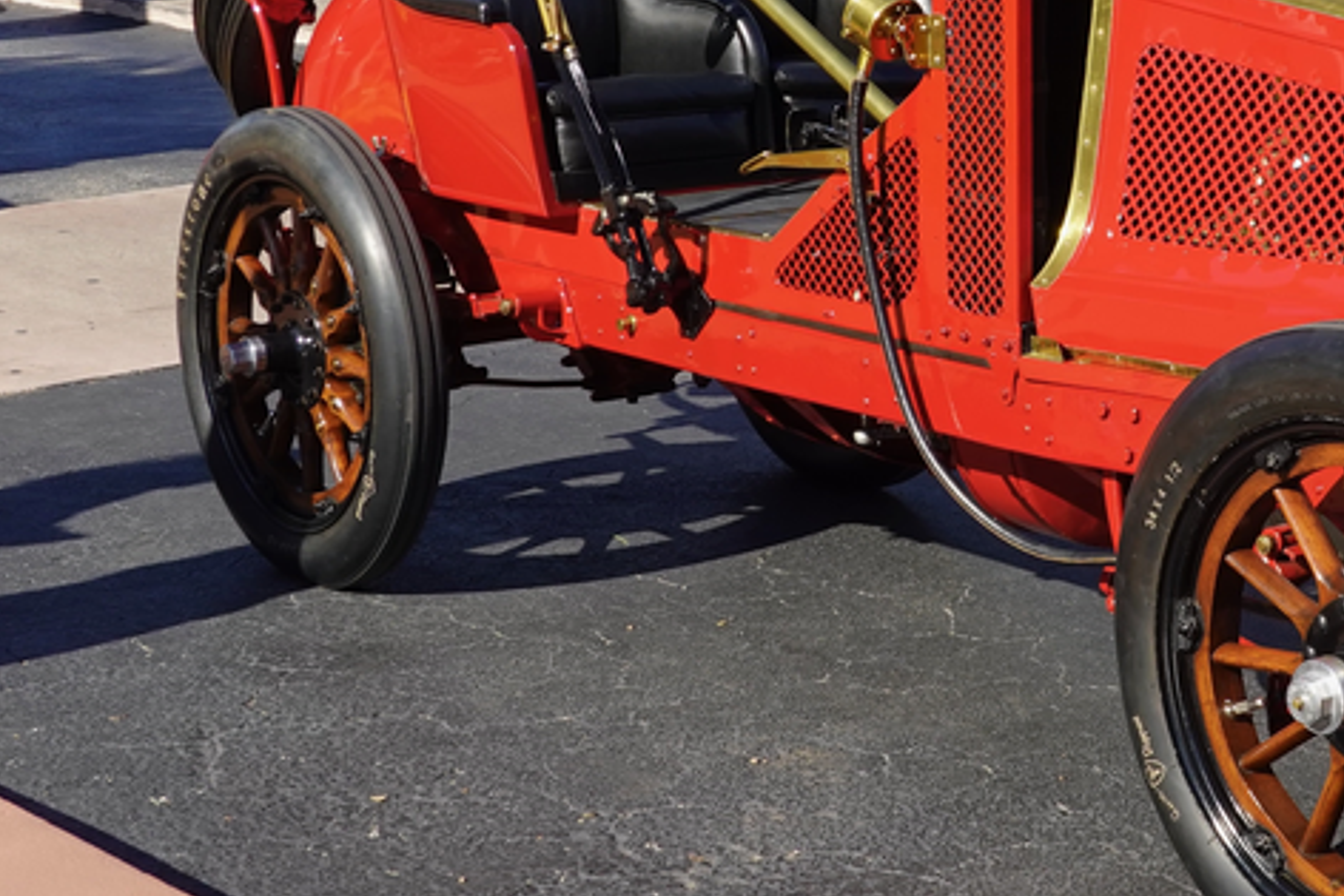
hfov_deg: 22.3
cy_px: 415
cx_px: 1193
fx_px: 3323
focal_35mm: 89
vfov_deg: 15.4
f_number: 5.6
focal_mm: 13.03
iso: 100
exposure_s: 1/250
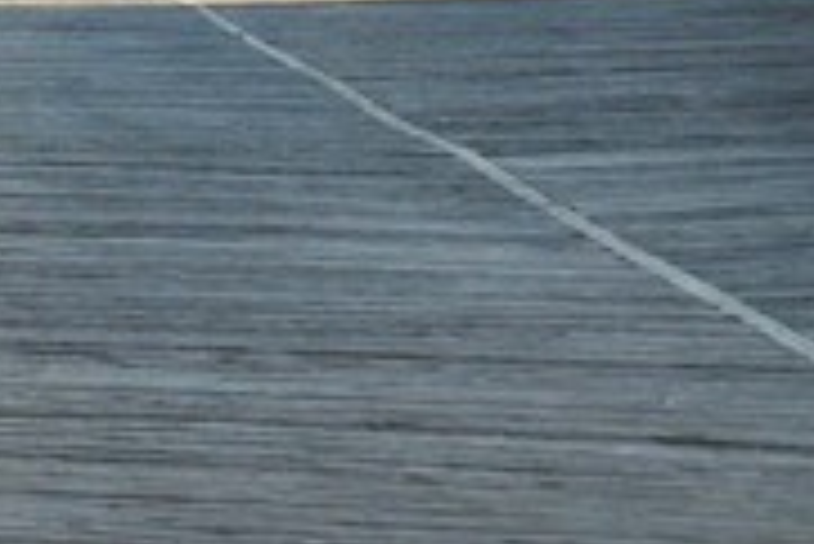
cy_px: 38
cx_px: 1205
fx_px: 13125
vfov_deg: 2.4
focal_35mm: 580
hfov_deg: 3.5
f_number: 6.7
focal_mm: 70
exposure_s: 1/350
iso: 400
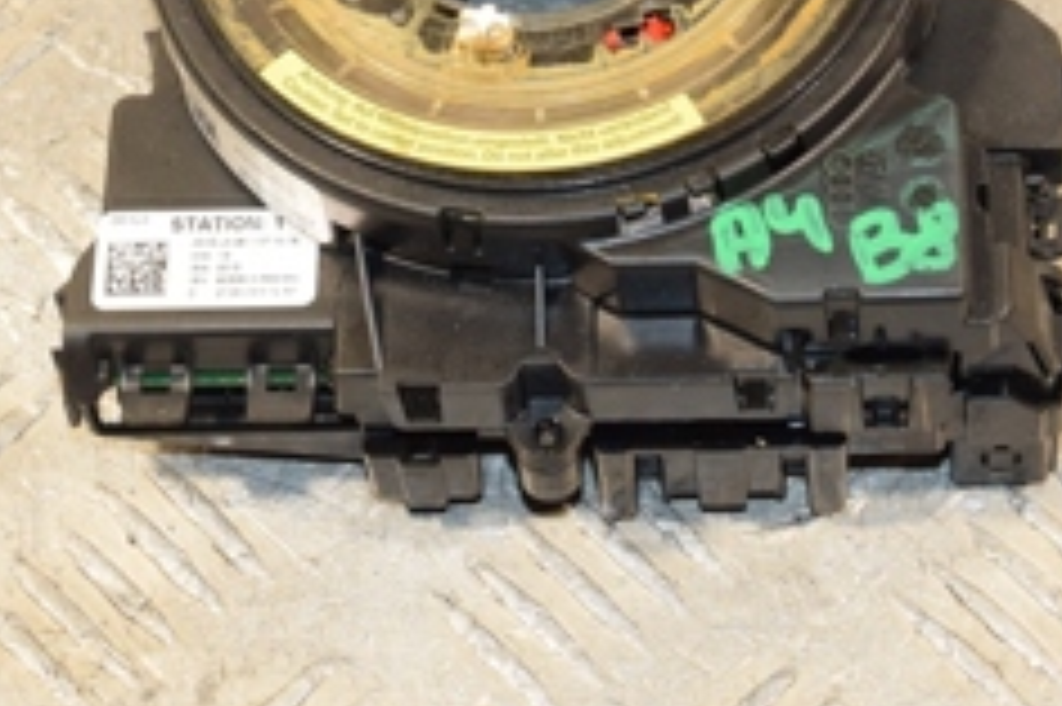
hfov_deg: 14.4
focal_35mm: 142
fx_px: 4196
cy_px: -72
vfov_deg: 9.5
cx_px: 598
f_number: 5.6
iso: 800
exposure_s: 1/200
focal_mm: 35
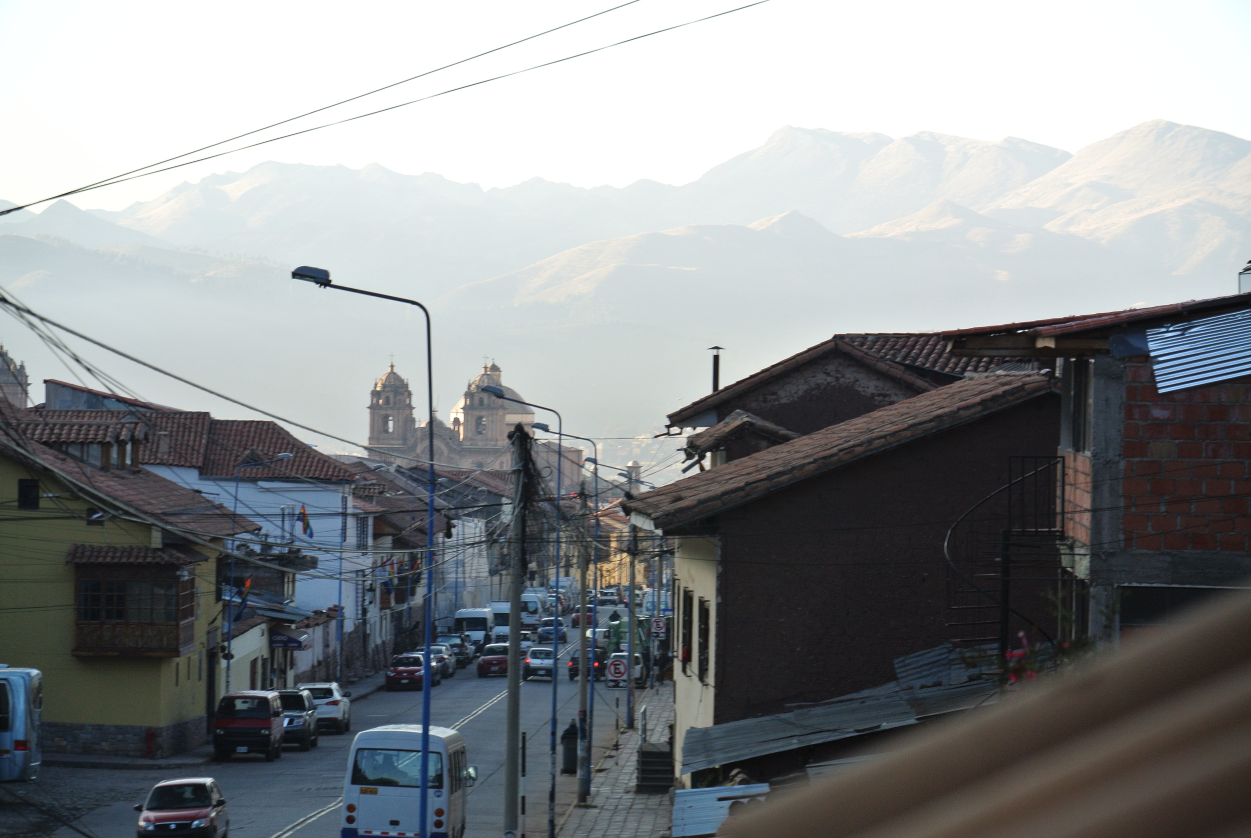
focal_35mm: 138
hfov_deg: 14.8
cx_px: 626
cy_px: 419
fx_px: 4802
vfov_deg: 10.0
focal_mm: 51.2
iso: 100
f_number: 4.2
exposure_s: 1/80
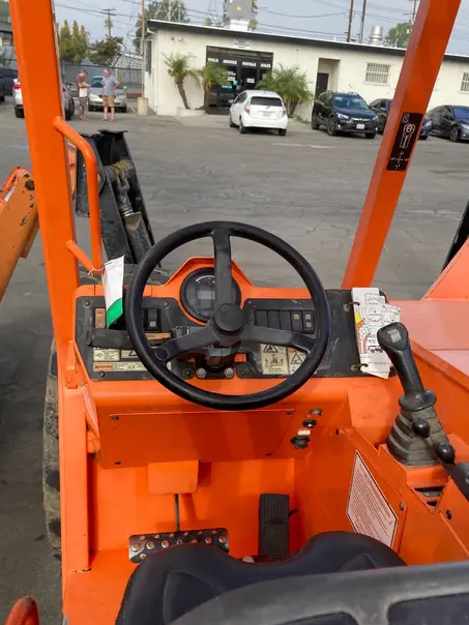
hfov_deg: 41.7
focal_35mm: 34
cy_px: 361
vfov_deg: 53.7
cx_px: 261
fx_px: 614
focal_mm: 3.99
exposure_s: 1/771
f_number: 1.8
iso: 20
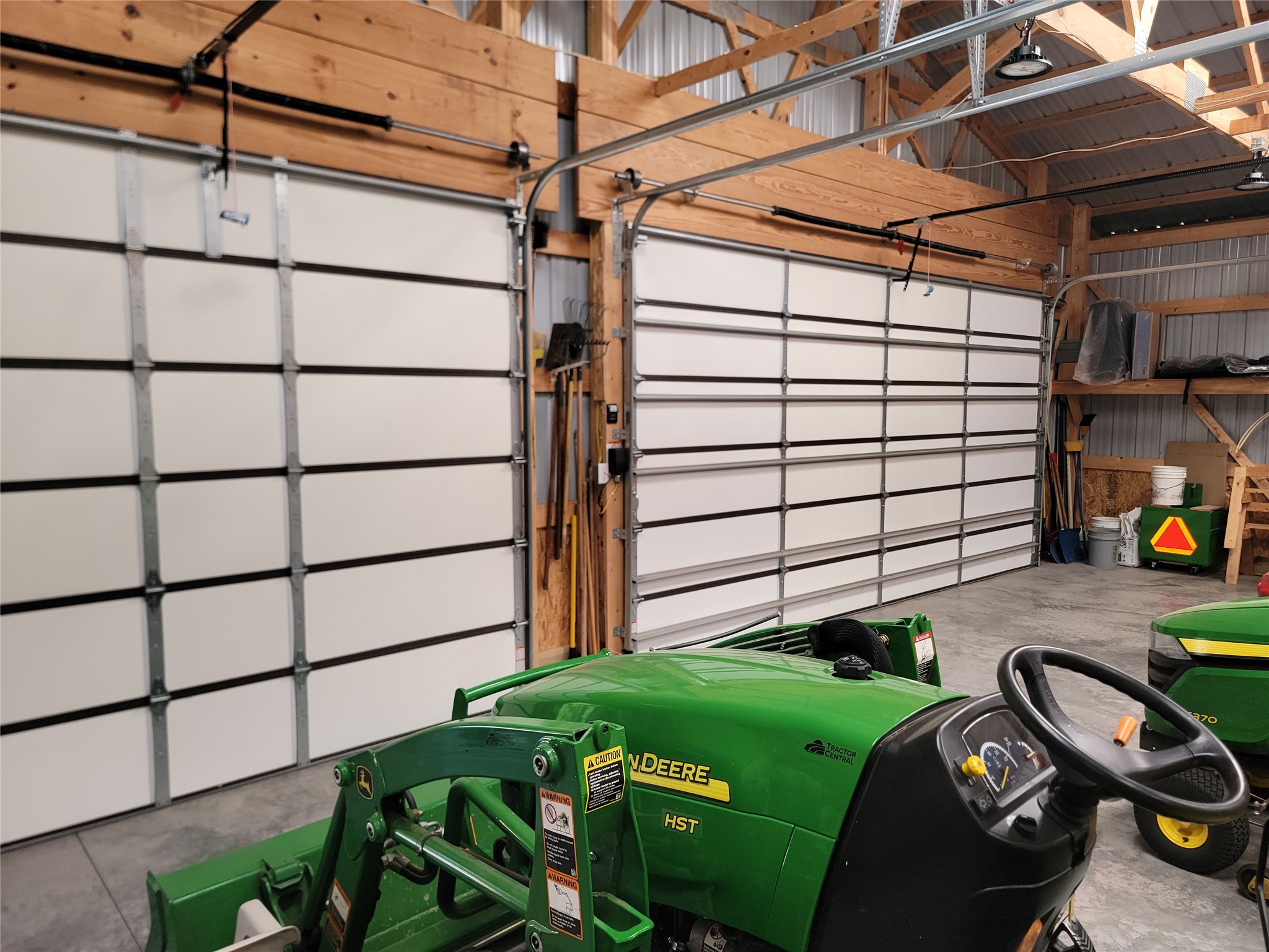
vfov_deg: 56.8
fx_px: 880
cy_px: 476
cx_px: 634
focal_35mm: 24
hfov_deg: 71.6
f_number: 1.8
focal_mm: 6.7
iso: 40
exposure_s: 1/60
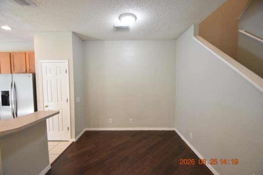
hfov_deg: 100.4
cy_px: 88
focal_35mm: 15
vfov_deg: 77.3
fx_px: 110
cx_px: 132
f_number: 3.5
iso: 1250
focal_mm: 10
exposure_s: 1/60
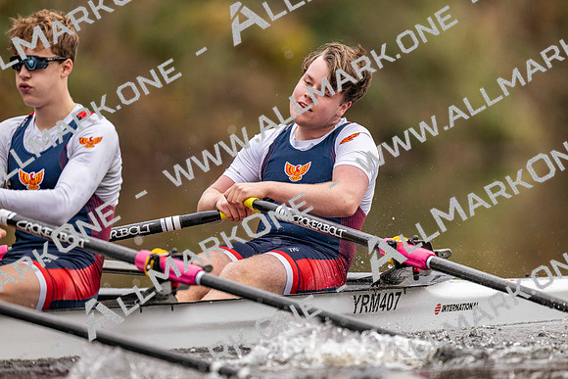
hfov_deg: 3.4
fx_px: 9468
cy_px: 190
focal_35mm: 600
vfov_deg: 2.3
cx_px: 284
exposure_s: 1/2500
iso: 2800
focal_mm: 600
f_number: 4
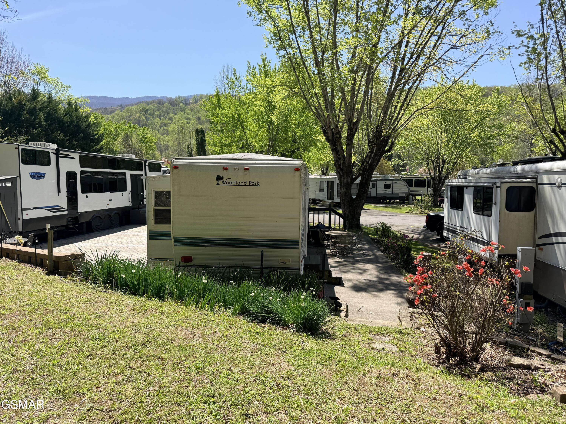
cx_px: 283
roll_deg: -0.6
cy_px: 212
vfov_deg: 56.8
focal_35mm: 24
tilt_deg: -4.4
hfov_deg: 71.6
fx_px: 392
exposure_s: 1/3145
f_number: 1.78
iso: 80
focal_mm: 6.76
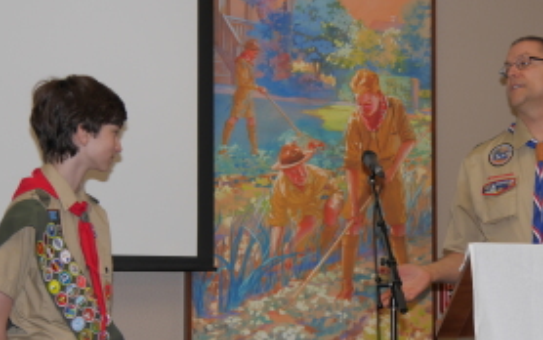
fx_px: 1318
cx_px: 321
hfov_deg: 23.3
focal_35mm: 89
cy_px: 253
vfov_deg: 14.6
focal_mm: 28
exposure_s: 1/60
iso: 200
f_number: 4.3
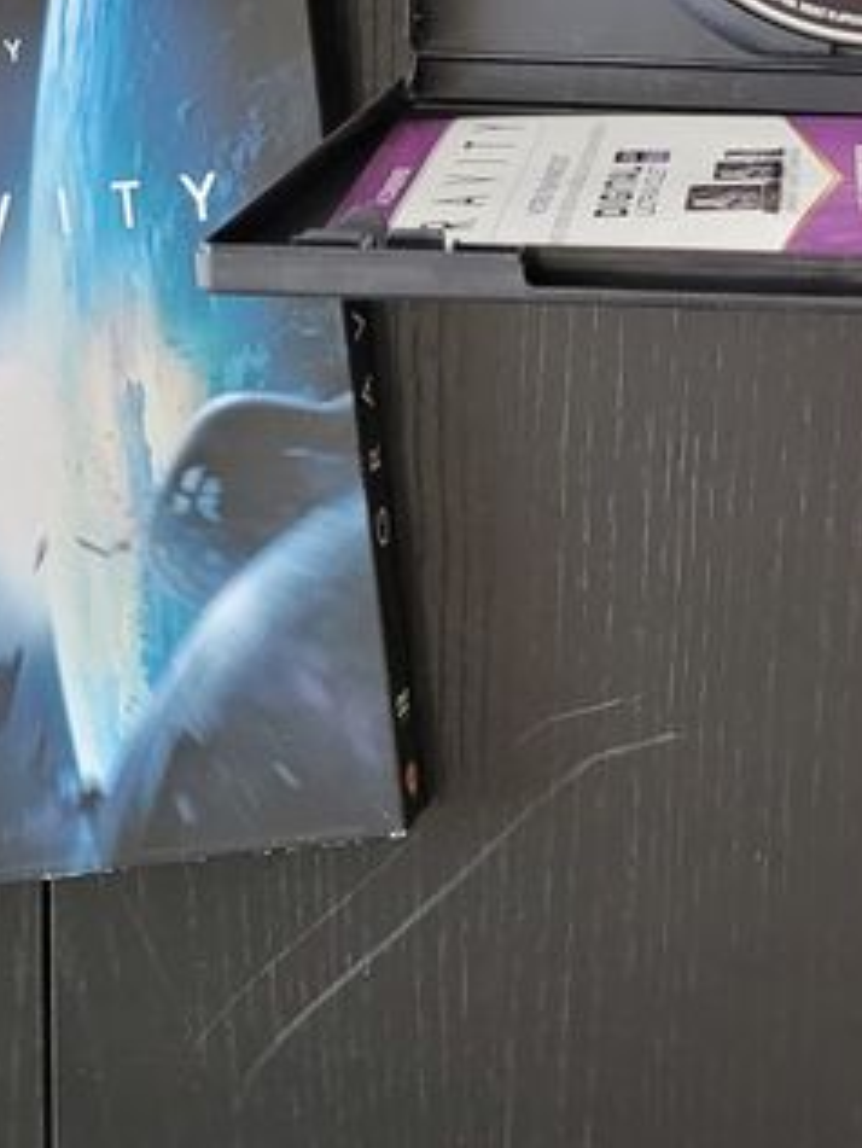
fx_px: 2721
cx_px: 1206
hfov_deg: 16.7
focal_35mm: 82
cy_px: 80
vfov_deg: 23.1
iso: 800
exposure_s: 1/50
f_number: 1.8
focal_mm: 5.4
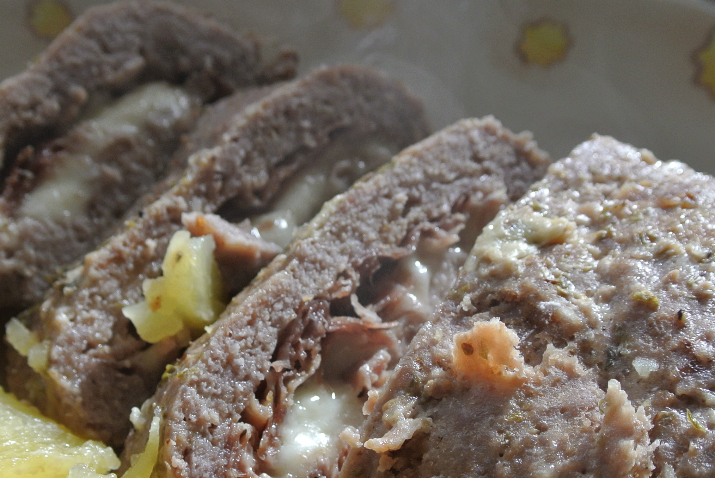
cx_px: 297
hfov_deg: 24.1
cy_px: 404
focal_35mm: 84
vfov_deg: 16.2
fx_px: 1670
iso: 200
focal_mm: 16.3
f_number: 4.2
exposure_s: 1/125
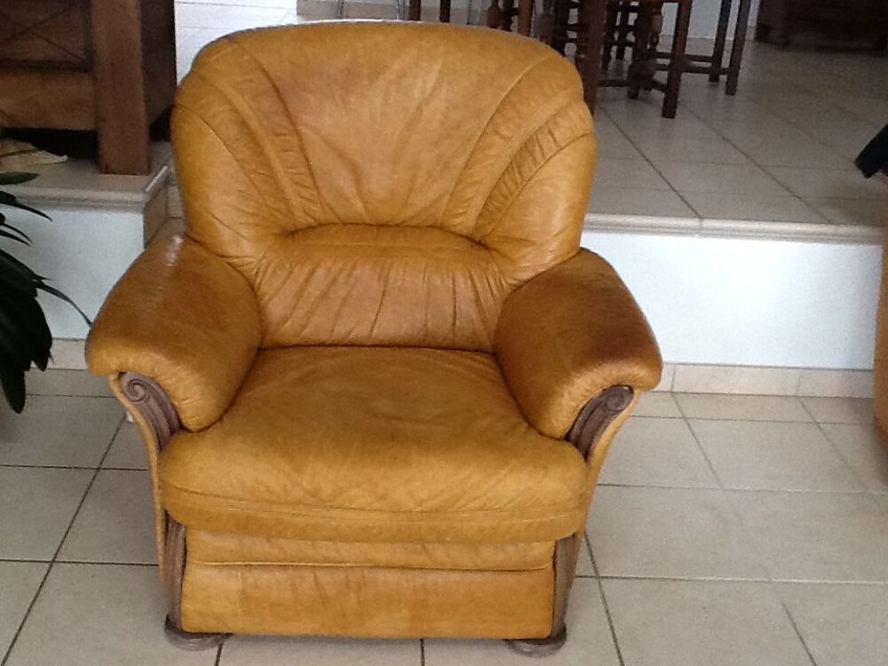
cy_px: 333
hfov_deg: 42.9
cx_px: 444
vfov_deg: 32.9
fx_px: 1129
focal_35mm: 44
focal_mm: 2.03
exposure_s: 1/30
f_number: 2.4
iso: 160
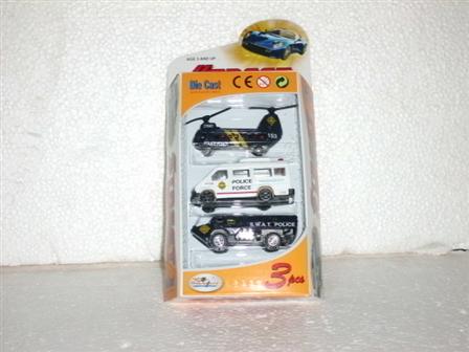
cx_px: 234
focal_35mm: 47
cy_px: 176
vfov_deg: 30.9
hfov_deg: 40.4
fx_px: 637
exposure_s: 1/60
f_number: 3.3
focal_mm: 8.4
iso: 64
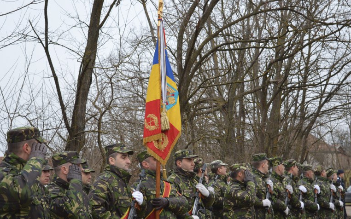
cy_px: 104
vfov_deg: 16.9
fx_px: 736
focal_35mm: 77
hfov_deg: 26.8
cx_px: 176
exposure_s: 1/125
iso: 400
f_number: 5.3
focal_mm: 48
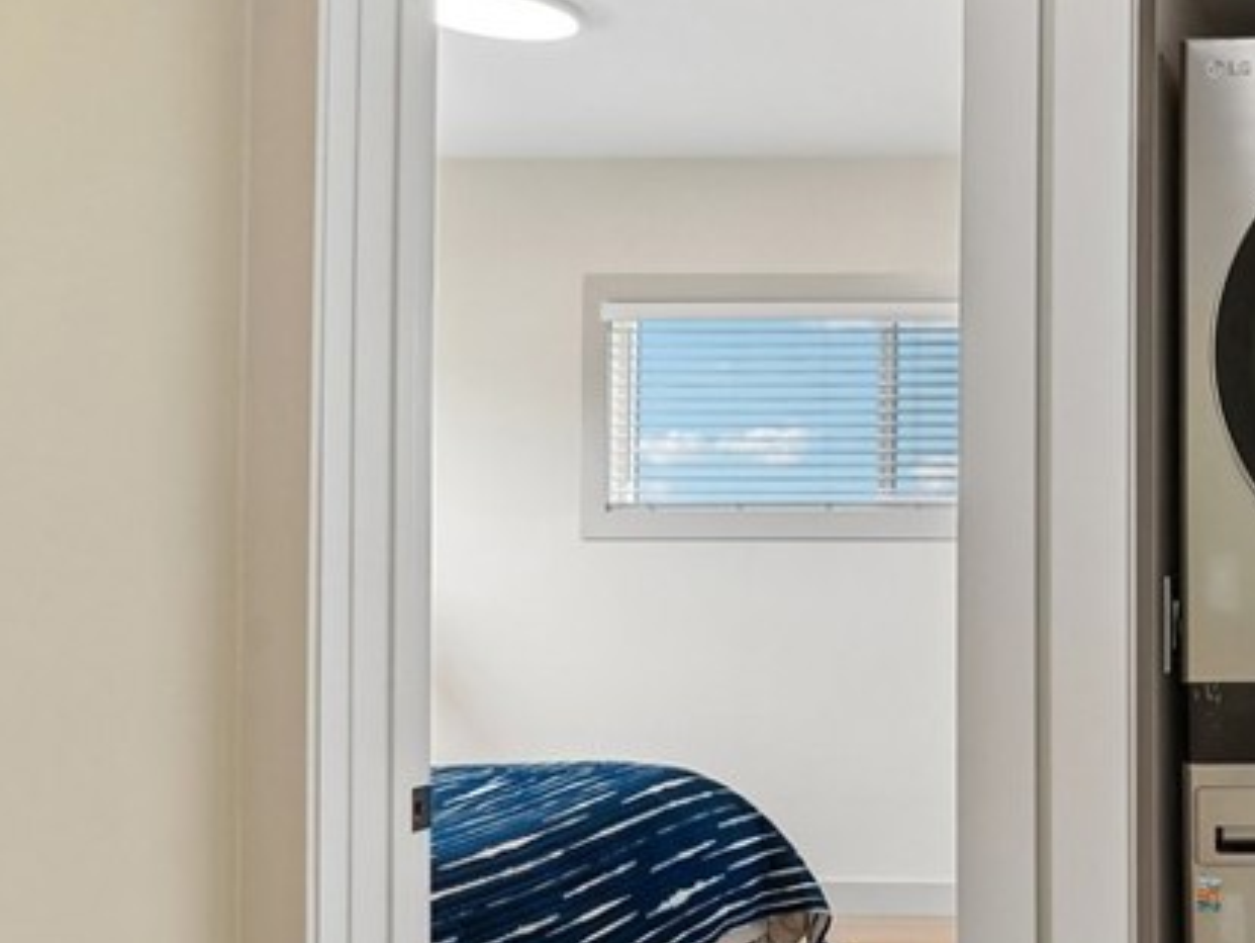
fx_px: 1378
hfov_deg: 38.0
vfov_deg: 37.6
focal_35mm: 38
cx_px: 1467
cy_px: 564
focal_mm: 16
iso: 400
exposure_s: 1/6
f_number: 8
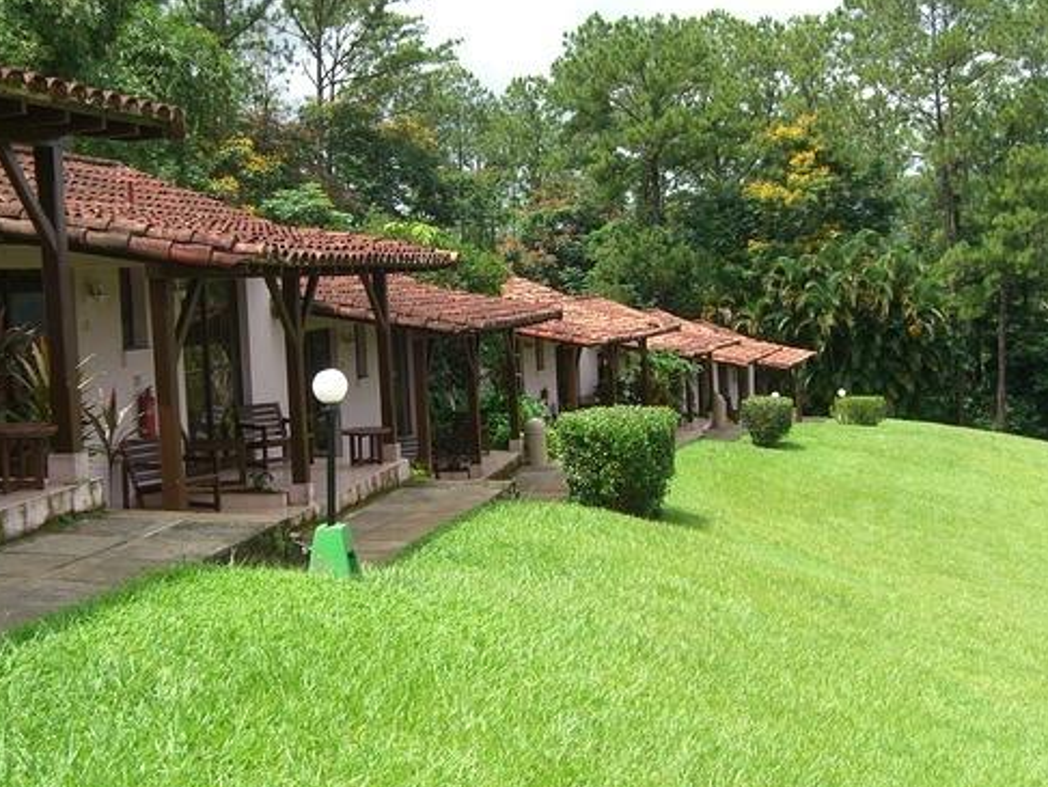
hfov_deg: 38.1
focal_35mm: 50
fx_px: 1514
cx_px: 438
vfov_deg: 29.1
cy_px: 336
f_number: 4
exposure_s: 1/400
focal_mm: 7.9
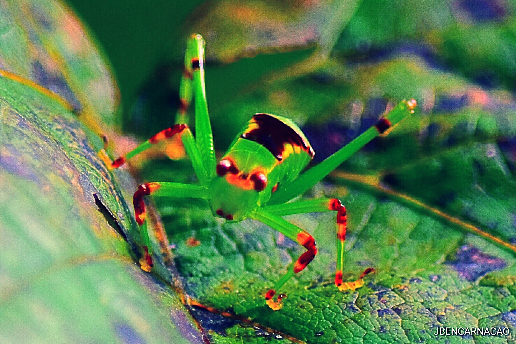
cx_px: 258
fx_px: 6449
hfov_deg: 4.6
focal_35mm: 450
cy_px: 172
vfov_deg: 3.1
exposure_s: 1/1000
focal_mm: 300
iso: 720
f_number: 5.6
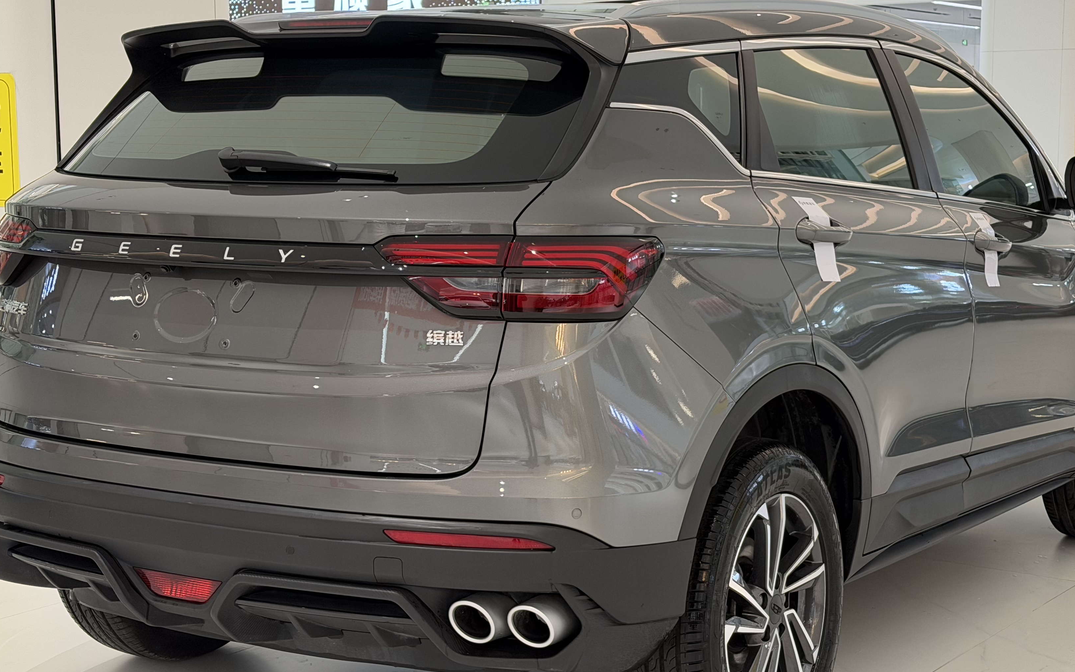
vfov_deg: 20.6
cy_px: 326
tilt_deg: -6.8
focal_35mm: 63
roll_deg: +0.0
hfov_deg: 32.5
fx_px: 1846
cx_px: 572
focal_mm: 6.76
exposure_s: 1/60
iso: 200
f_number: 1.78
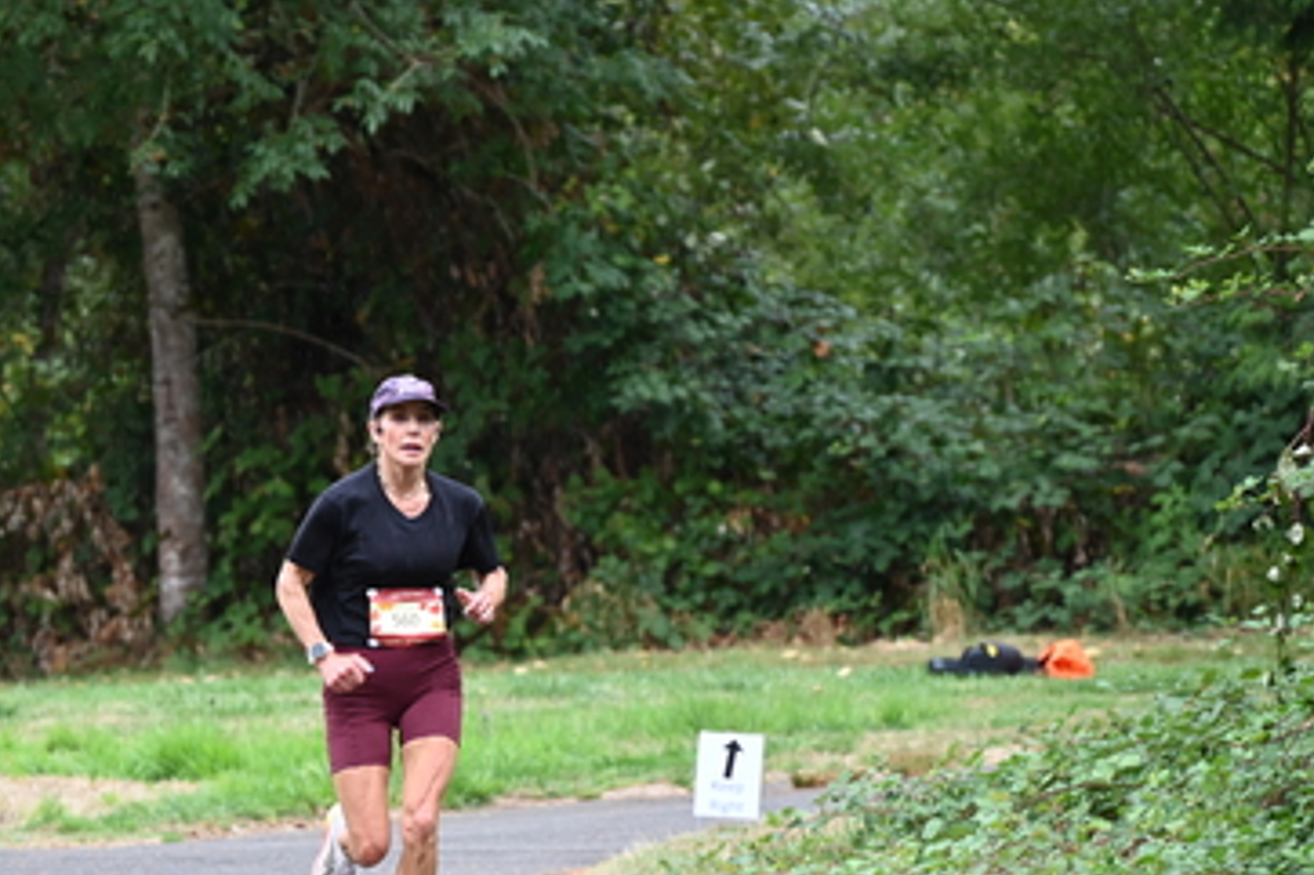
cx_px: 348
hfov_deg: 6.8
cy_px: 557
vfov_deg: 4.5
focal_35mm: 304
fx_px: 11090
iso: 1100
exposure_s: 1/250
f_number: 6.3
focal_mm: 200
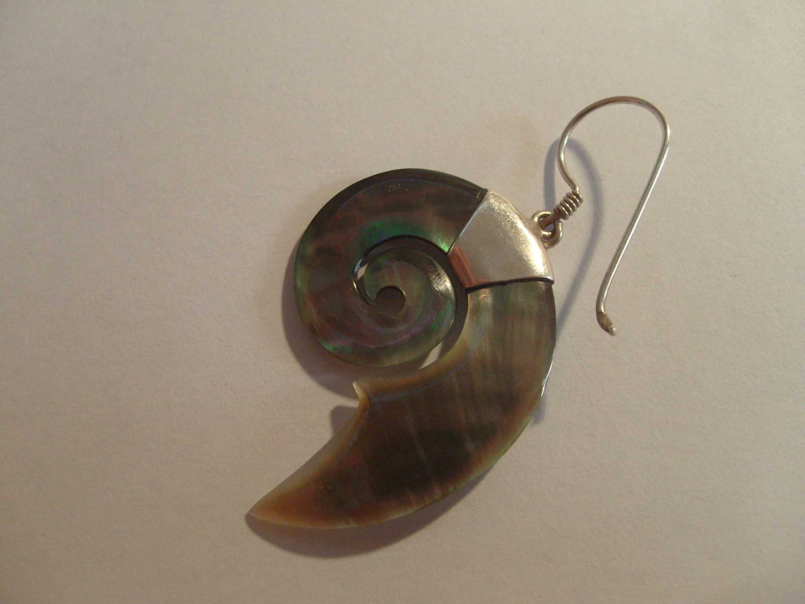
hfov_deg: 52.6
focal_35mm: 35
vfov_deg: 40.7
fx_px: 814
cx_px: 402
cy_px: 302
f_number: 2.8
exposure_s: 1/45
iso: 200
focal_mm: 5.8
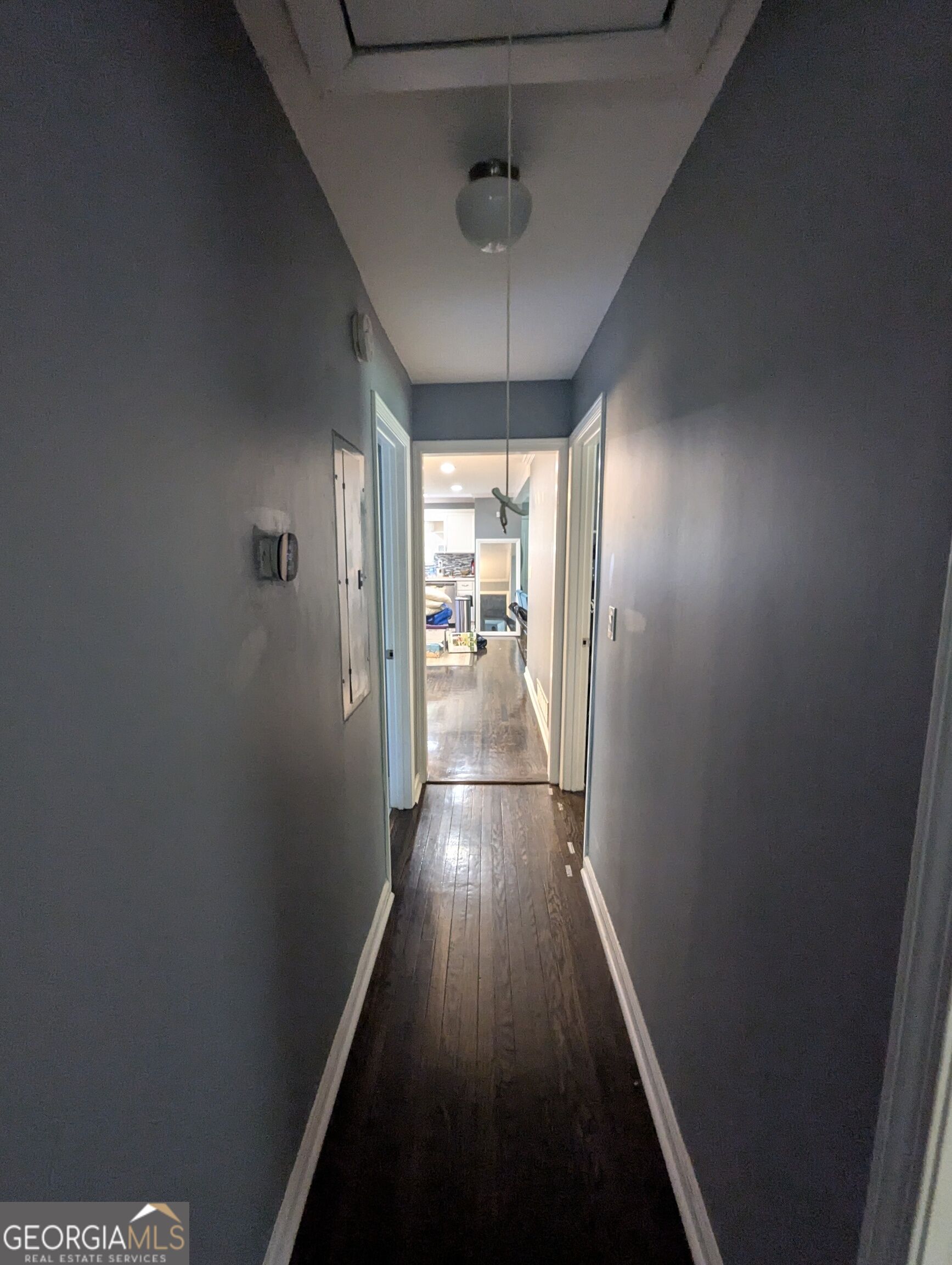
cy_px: 632
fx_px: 475
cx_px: 476
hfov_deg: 90.1
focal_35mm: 13
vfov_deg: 106.1
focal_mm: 1.95
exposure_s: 1/24
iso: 372
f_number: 2.2
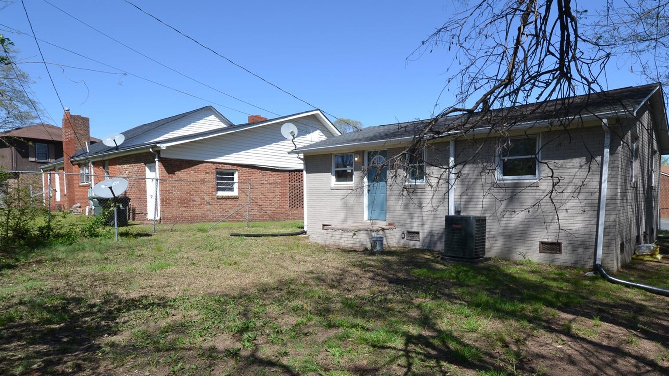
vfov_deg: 53.2
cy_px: 227
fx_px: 373
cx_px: 372
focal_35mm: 21
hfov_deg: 83.5
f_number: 7.1
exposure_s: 1/200
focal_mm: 10
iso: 100
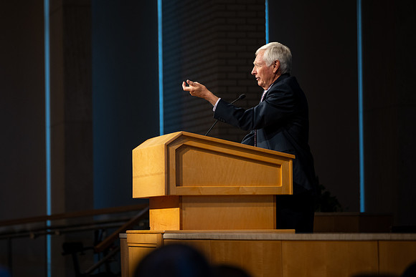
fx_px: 2043
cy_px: 128
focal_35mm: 177
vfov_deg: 7.8
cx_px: 172
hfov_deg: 11.6
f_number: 2.8
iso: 400
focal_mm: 140
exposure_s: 1/125
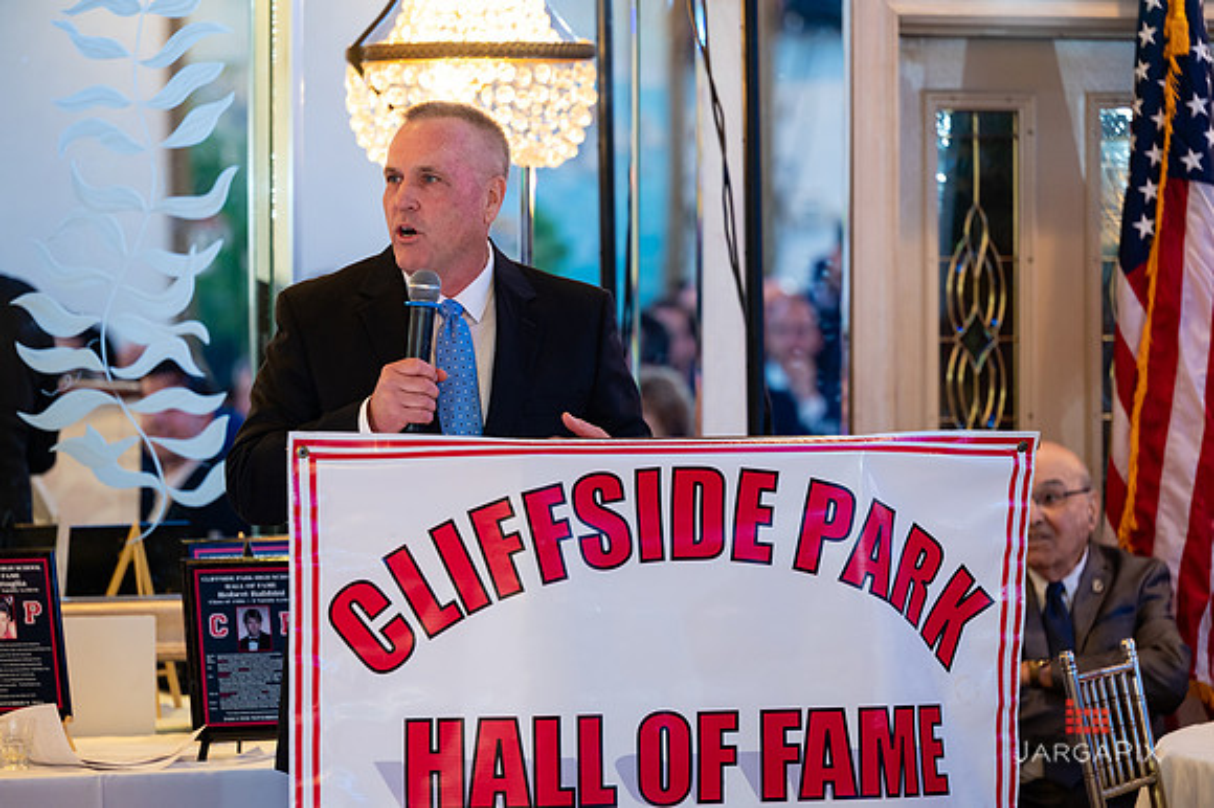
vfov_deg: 8.6
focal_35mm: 160
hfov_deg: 12.9
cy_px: 383
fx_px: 5377
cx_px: 575
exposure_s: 1/125
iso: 1250
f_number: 3.2
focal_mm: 150
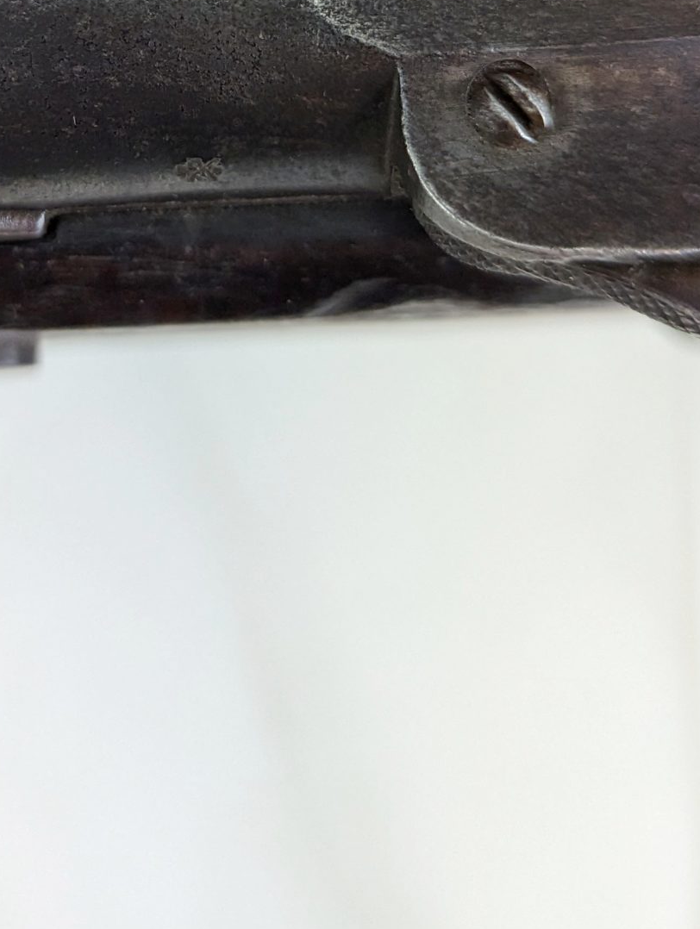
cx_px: 91
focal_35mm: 57
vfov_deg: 30.8
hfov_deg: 25.1
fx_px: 1533
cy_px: -41
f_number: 1.85
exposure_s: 1/370
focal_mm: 6.81
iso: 257
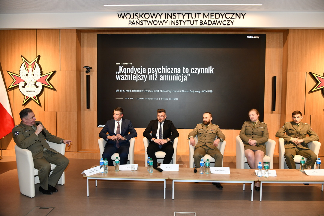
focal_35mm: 24
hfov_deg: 73.7
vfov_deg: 53.1
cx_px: 162
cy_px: 108
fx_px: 216
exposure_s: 1/60
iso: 1100
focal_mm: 24
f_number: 5
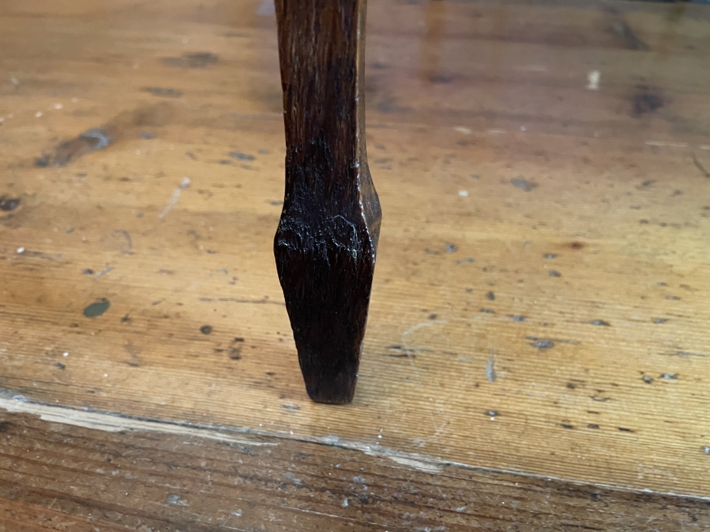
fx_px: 533
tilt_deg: -37.1
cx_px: 355
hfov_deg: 67.3
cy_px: 266
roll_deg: -0.3
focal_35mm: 26
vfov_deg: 53.1
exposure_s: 1/25
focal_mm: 4.2
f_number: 1.6
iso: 500
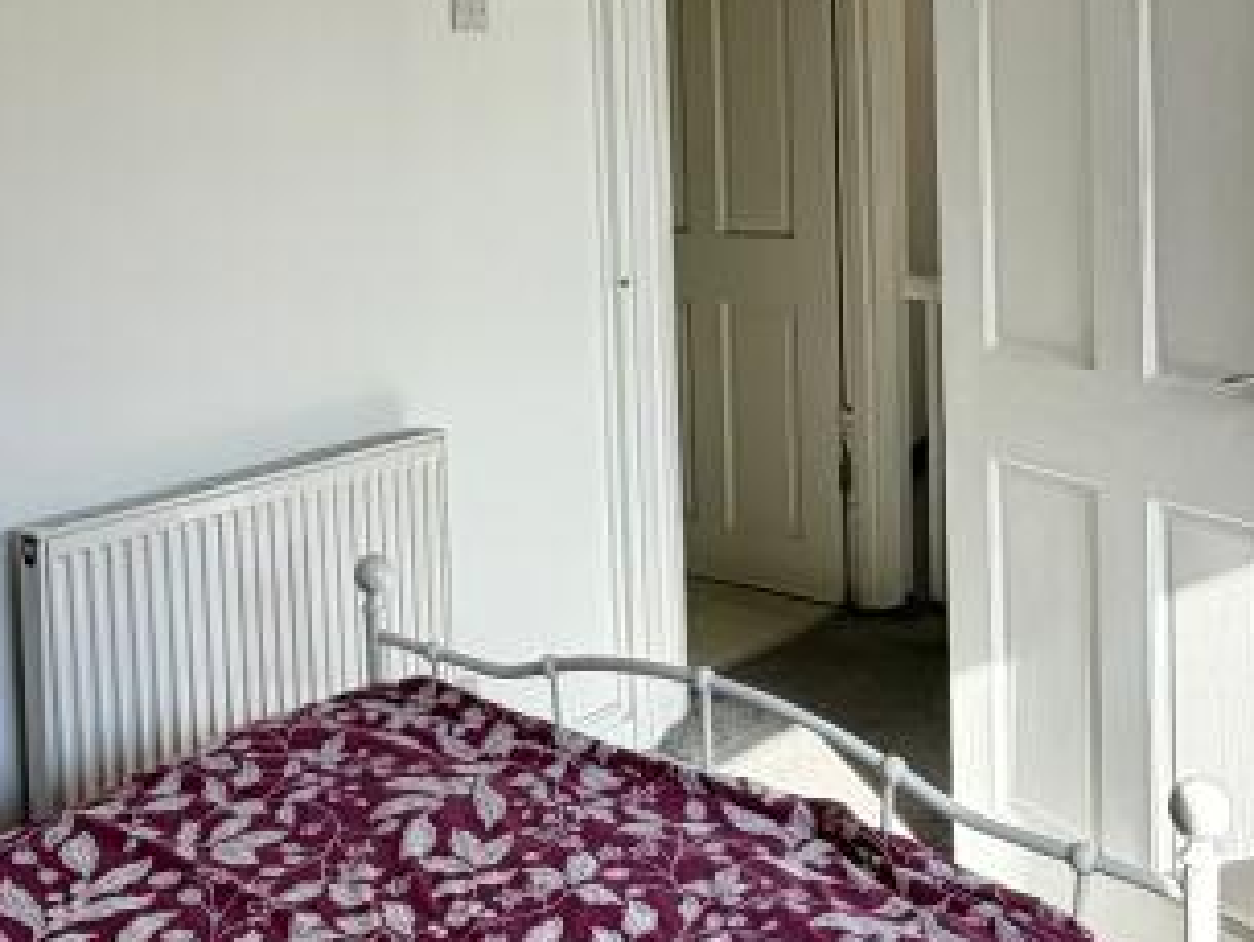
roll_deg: +2.6
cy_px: 173
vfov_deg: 30.1
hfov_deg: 40.4
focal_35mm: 47
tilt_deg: -4.0
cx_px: 551
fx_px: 1703
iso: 40
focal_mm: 2.22
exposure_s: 1/182
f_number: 2.2
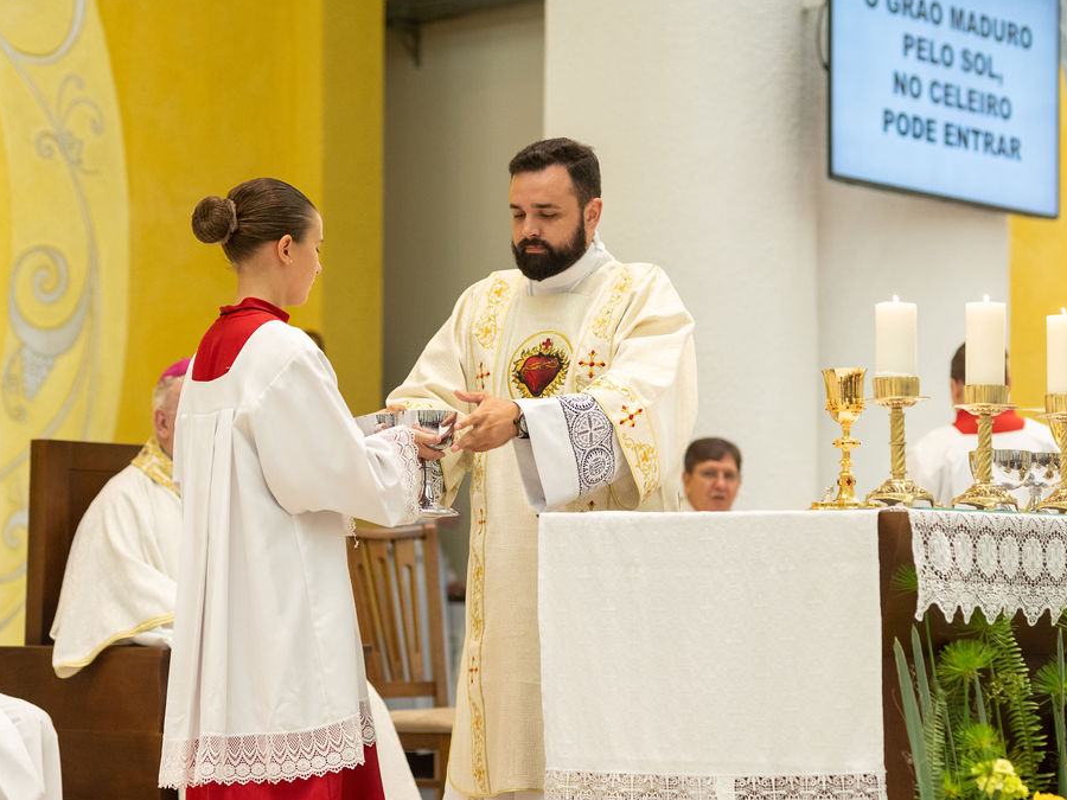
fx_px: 2867
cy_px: 398
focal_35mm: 93
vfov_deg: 15.9
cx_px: 509
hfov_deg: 21.1
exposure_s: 1/200
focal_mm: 85
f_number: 3.2
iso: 2000
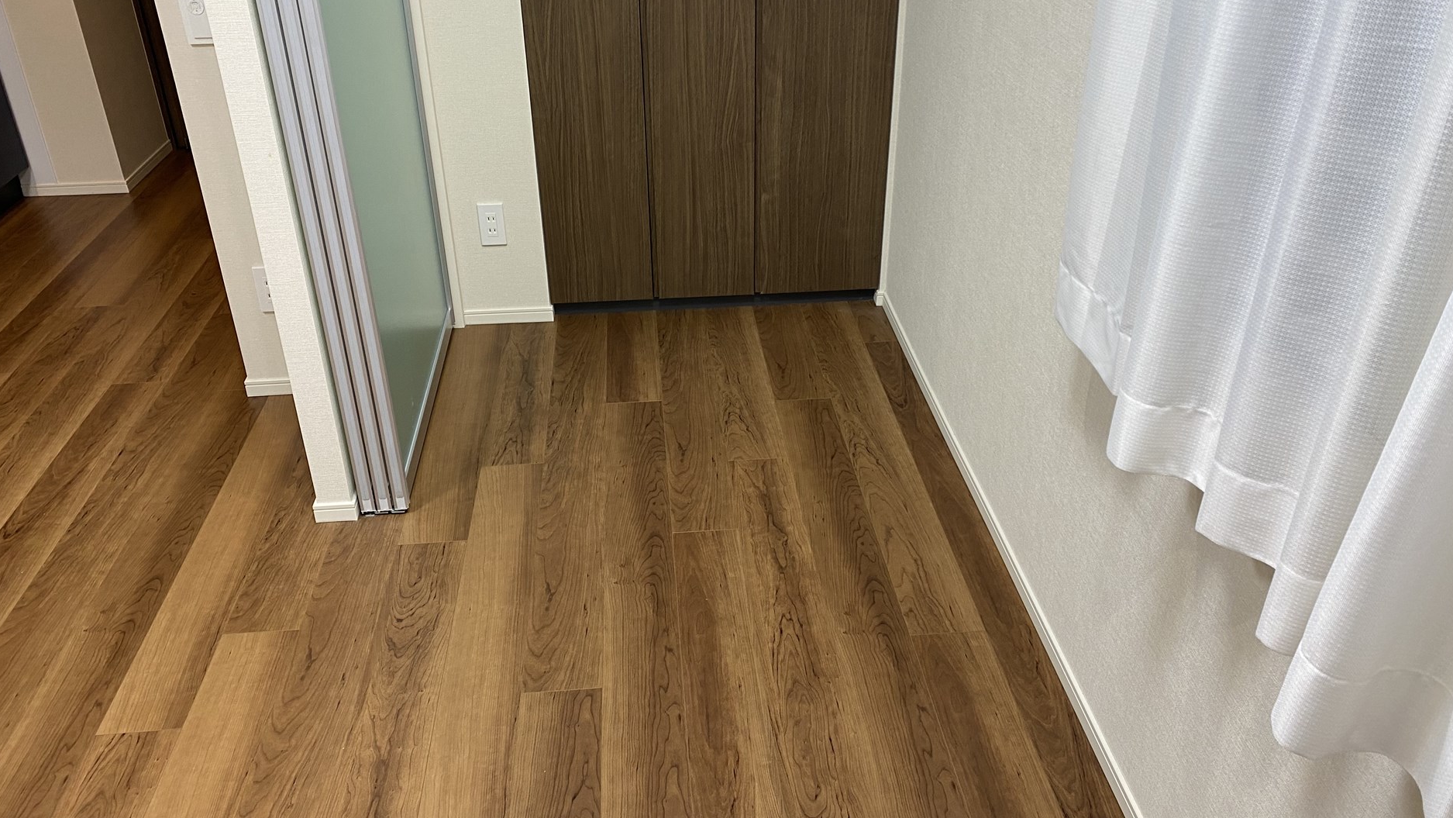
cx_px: 727
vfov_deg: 40.1
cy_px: 353
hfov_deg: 66.1
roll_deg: +1.6
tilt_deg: -29.8
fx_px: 1117
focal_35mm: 29
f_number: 1.8
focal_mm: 4.25
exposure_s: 1/50
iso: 80
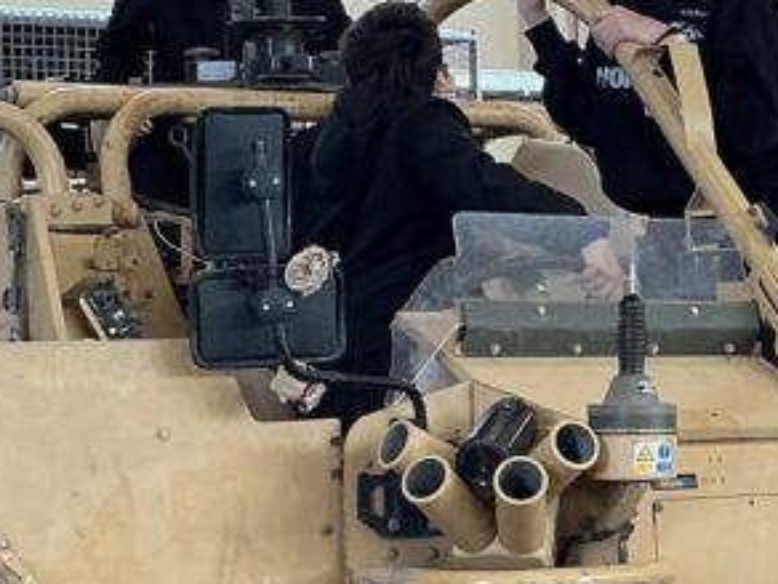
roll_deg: +1.2
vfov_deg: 11.9
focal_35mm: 125
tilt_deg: +1.9
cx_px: 594
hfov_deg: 15.7
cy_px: 233
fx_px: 2809
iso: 50
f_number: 1.8
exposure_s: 1/120
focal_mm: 3
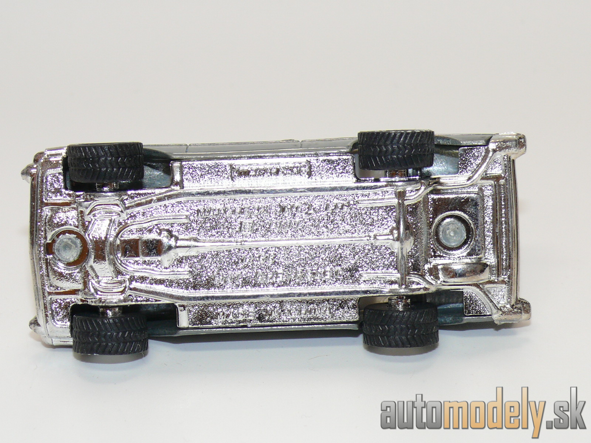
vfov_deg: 13.5
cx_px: 296
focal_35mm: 110
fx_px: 1878
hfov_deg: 17.9
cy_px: 222
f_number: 4
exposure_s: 1/30
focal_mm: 14
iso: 100
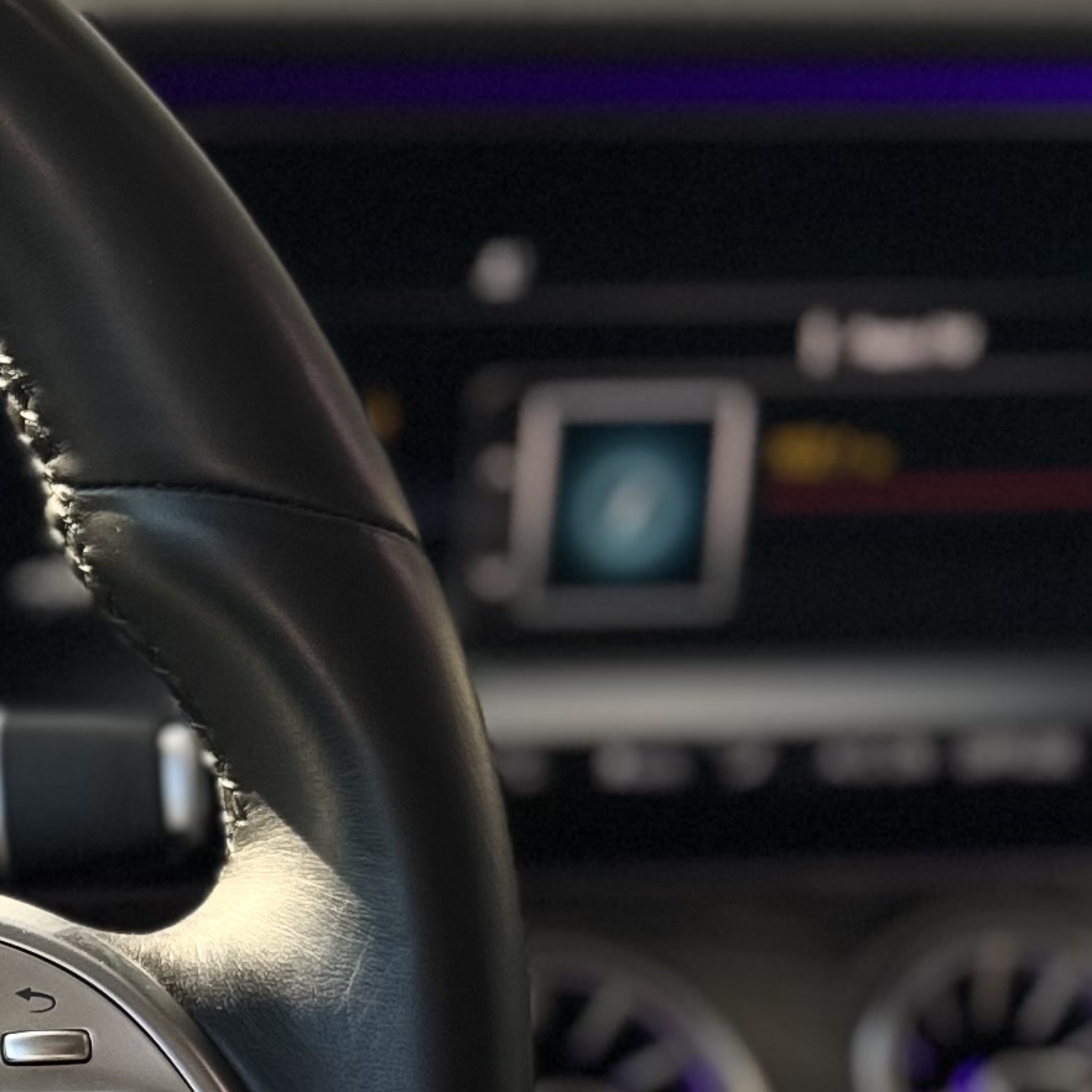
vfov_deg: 17.5
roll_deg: -1.5
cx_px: -1020
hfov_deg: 15.0
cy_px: 1064
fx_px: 3462
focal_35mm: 97
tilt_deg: -21.0
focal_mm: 6.76
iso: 80
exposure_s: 1/121
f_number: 1.78
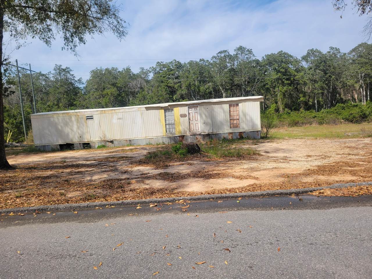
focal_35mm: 26
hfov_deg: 67.3
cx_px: 186
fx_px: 279
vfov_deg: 53.1
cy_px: 140
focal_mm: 5.4
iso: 40
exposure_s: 1/2671
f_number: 1.8
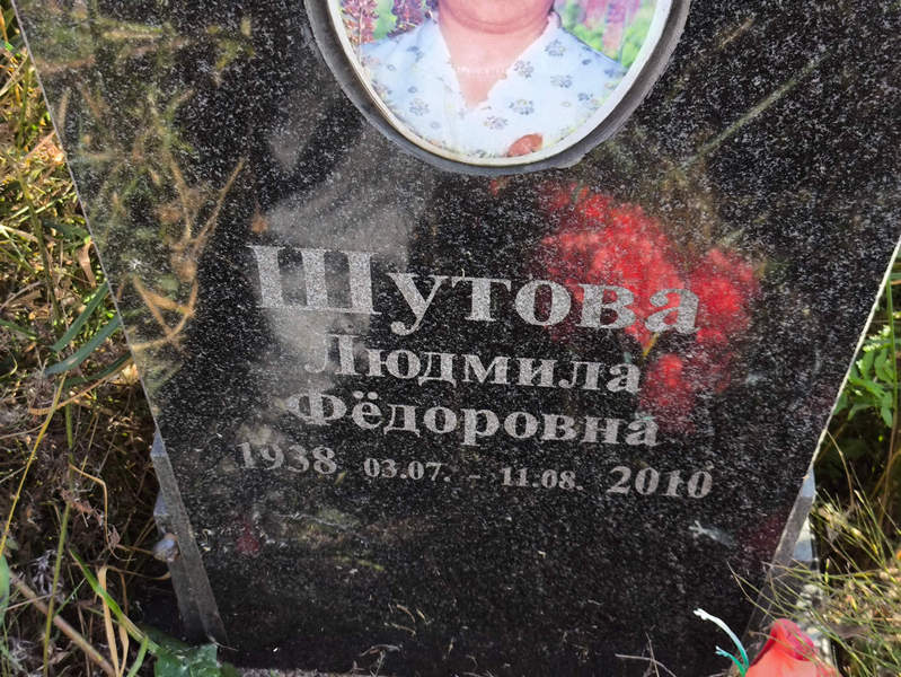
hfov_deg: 38.2
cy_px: 338
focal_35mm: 50
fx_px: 1302
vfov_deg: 29.1
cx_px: 450
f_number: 1.7
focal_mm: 4.71
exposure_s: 1/142
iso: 50
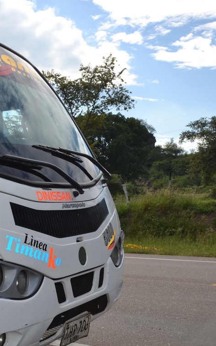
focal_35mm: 51
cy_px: 173
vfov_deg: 39.6
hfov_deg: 25.1
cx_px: 55
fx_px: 480
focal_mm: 22
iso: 100
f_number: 9
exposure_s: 1/200
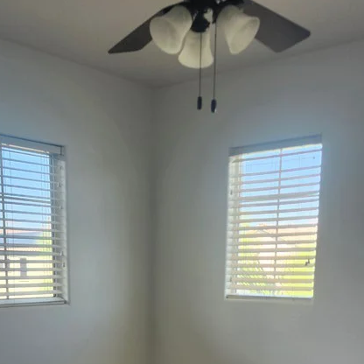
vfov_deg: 30.9
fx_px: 595
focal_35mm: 50
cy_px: 384
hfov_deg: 33.8
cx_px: 134
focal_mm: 5.54
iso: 80
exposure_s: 1/180
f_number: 1.8
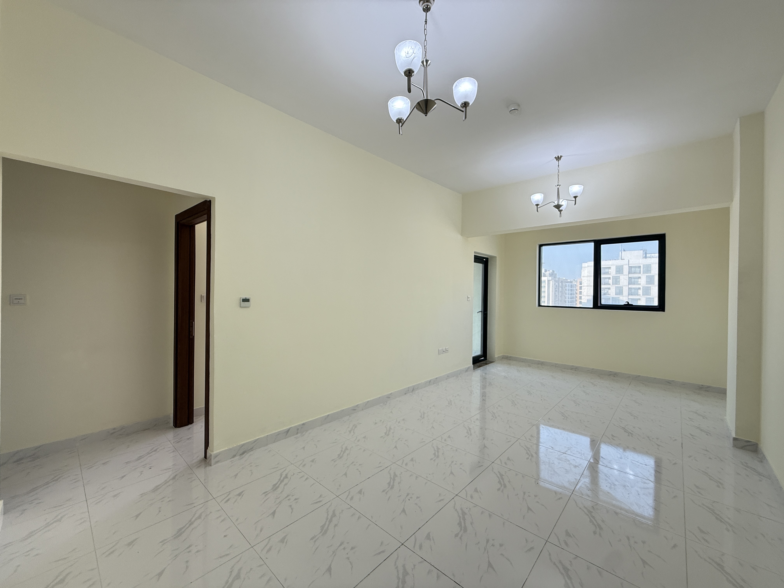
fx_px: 317
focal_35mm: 14
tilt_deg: +0.1
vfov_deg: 85.7
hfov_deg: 102.1
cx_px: 392
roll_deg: -0.8
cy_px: 294
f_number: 2.2
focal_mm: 2.22
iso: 80
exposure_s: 1/99
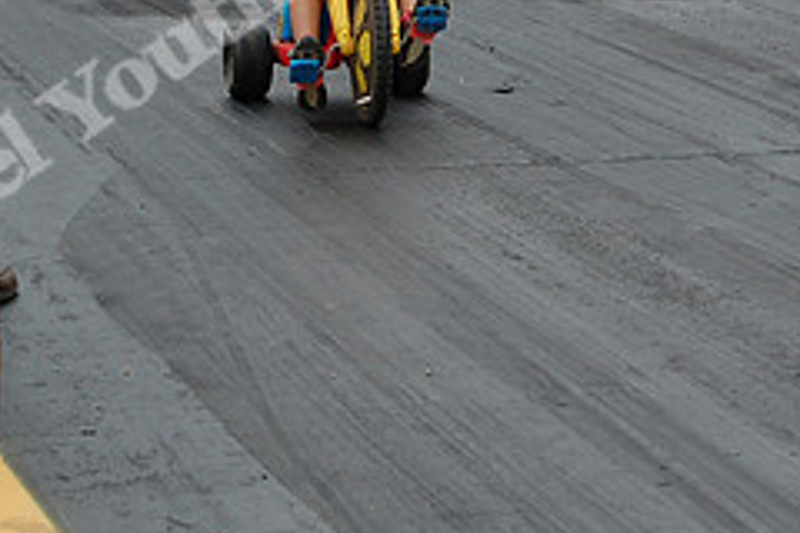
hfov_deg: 10.3
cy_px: -47
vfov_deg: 6.9
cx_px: 347
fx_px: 4426
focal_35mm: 199
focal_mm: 55
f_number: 5.6
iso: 400
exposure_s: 1/1000
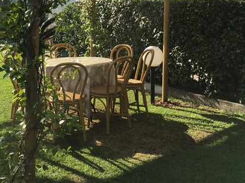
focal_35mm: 57
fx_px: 403
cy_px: 22
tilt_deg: -0.1
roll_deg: -1.1
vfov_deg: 25.0
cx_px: 95
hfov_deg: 33.7
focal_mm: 4.15
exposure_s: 1/793
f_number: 2.2
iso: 25
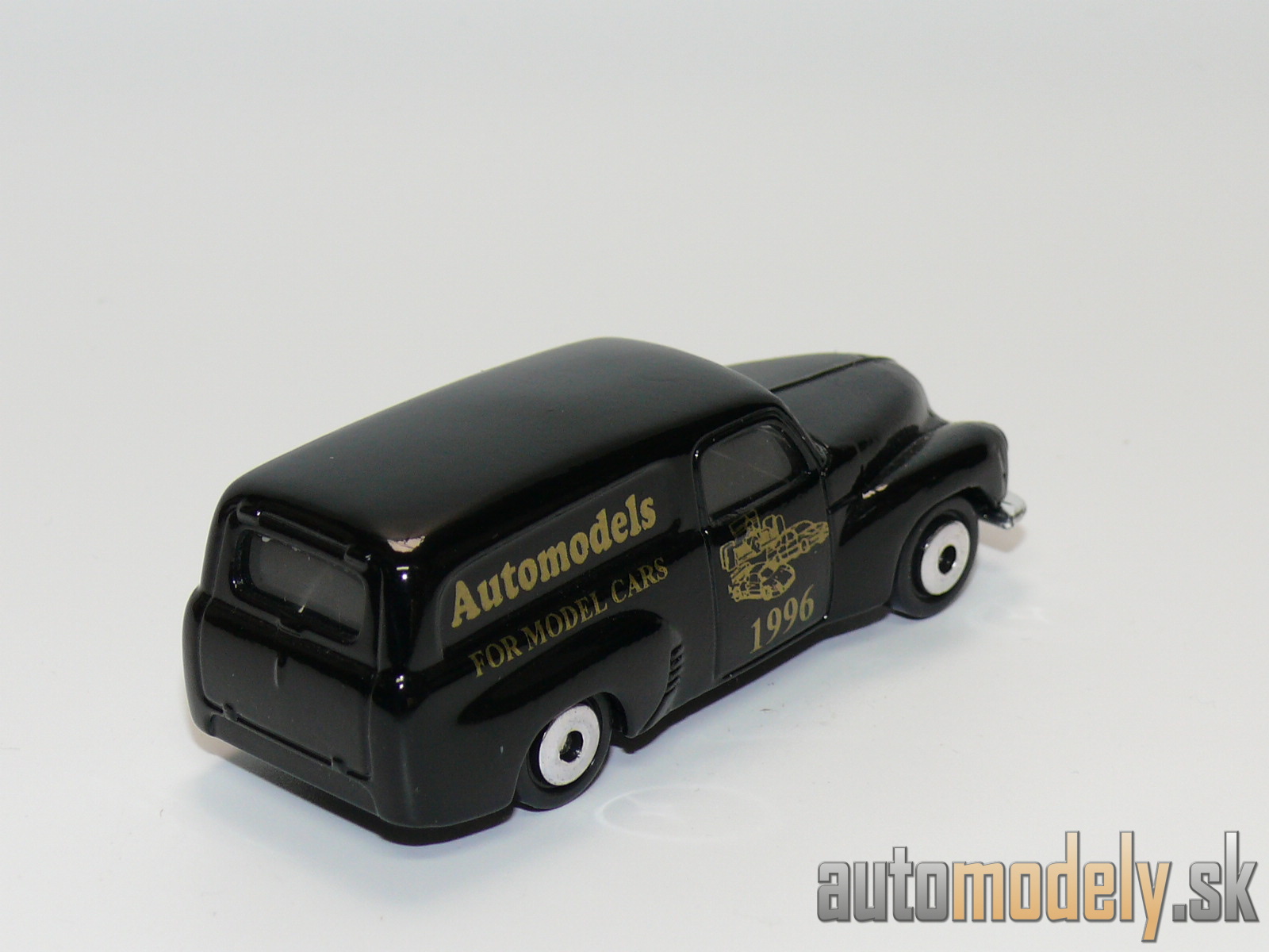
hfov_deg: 19.3
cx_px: 634
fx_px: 3739
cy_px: 476
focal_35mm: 102
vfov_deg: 14.5
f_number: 4
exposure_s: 1/30
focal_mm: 13.4
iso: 100
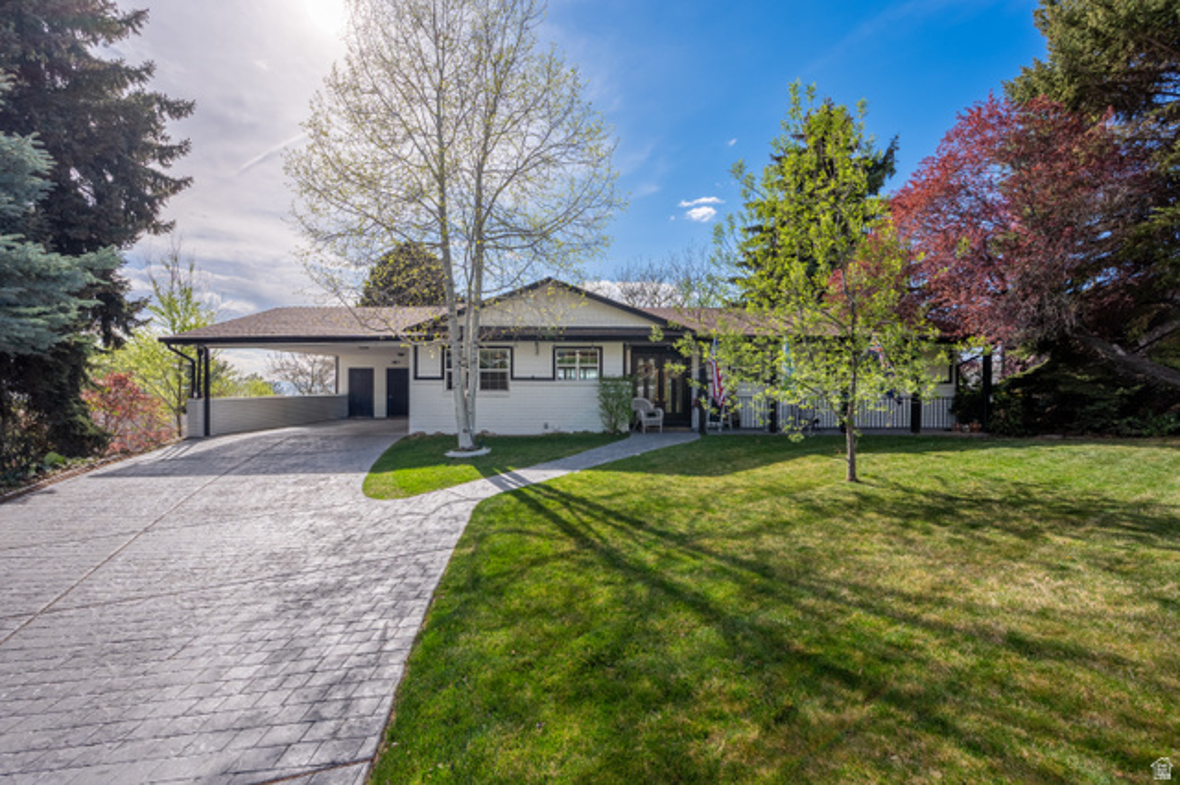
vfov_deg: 81.1
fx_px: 459
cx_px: 590
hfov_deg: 104.3
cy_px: 392
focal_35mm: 14
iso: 100
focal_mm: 14
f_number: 10
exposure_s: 1/2500
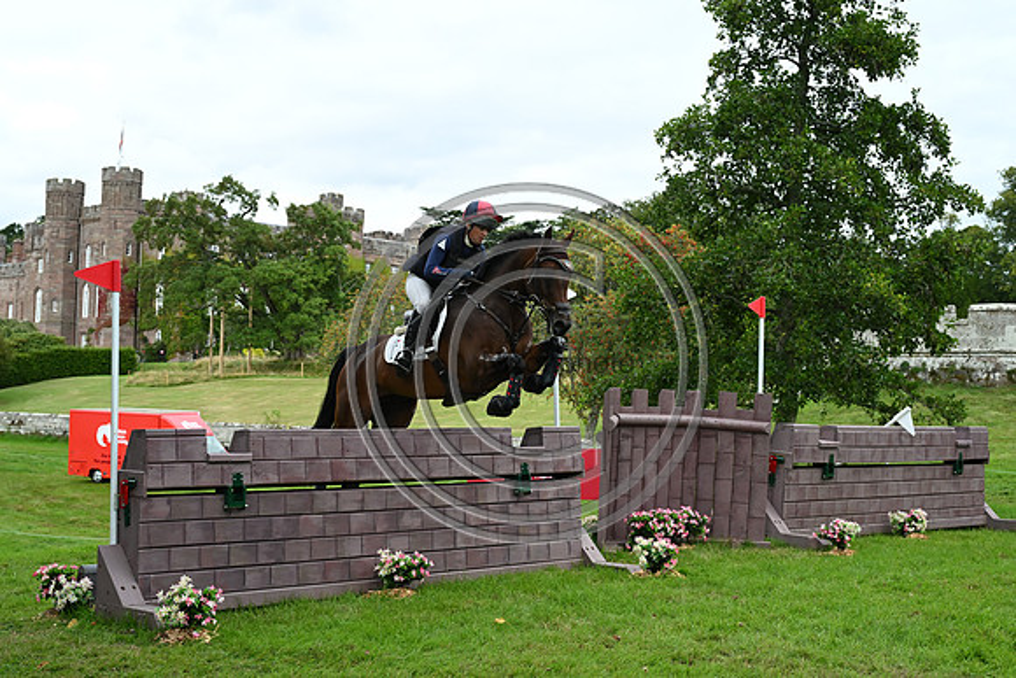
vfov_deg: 28.7
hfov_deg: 41.9
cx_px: 508
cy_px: 339
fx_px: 1327
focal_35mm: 47
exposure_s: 1/1250
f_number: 5.6
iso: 900
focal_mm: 47
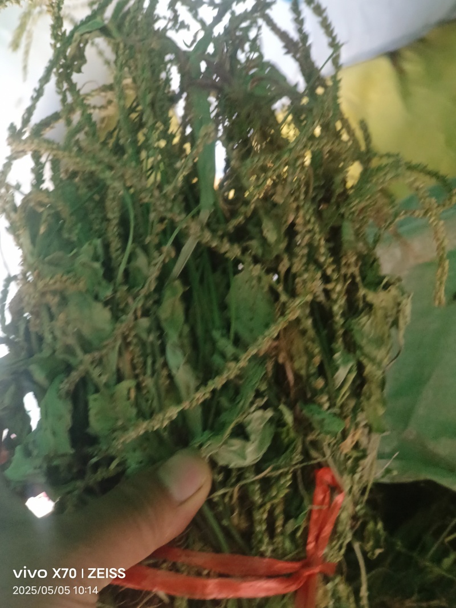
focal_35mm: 50
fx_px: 878
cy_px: 304
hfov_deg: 29.1
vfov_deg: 38.2
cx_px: 228
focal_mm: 6.7
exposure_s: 1/25
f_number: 2
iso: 1094
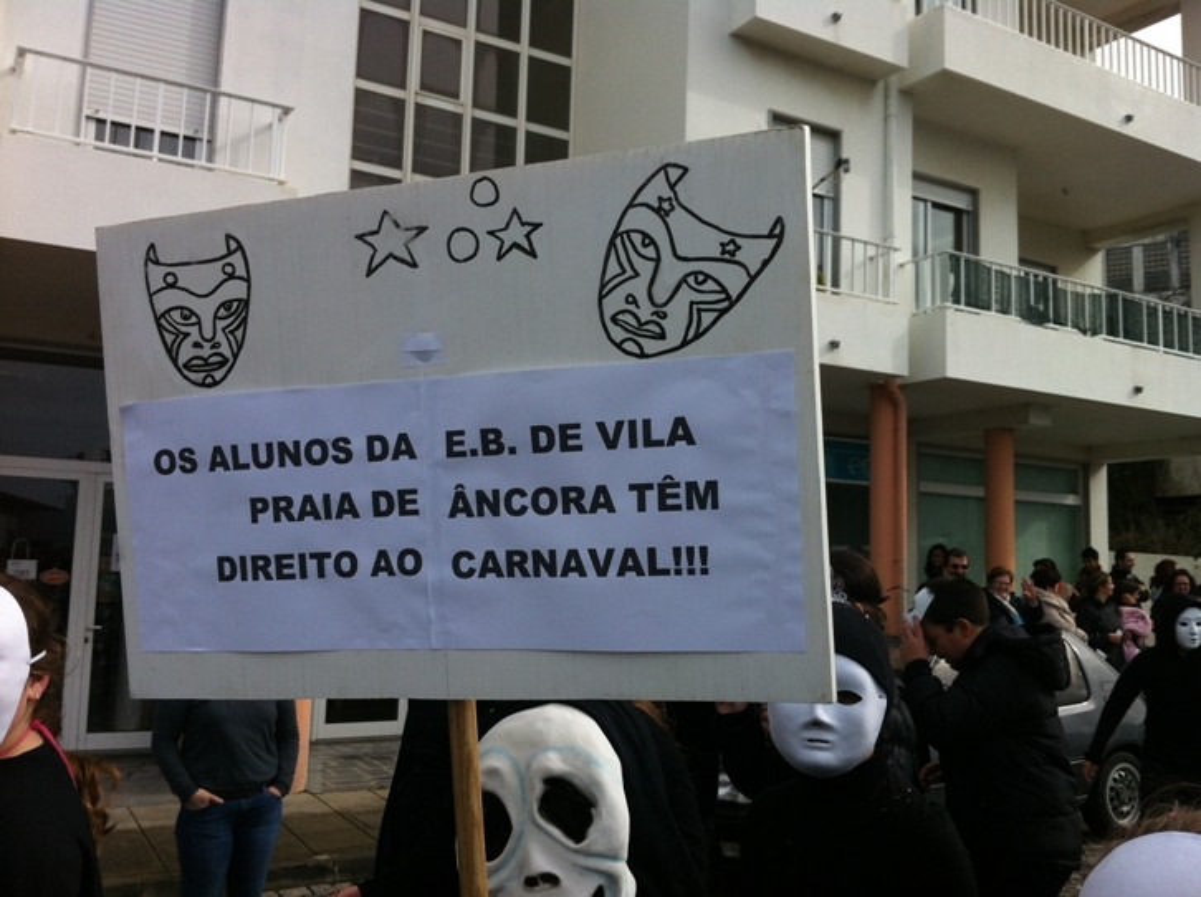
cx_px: 600
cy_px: 448
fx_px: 1212
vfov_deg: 40.6
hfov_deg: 52.7
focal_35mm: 35
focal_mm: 3.85
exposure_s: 1/1627
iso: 80
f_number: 2.8
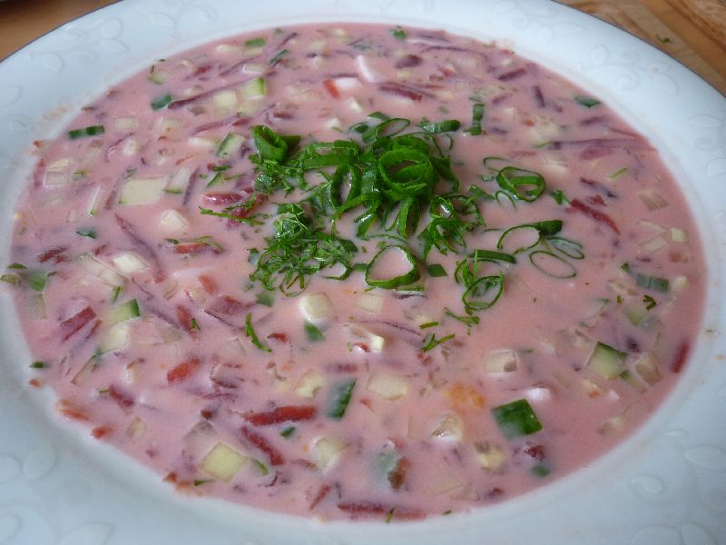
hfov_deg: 55.4
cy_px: 272
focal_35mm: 33
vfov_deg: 42.9
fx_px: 692
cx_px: 363
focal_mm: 5.5
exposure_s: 1/30
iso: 80
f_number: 2.8
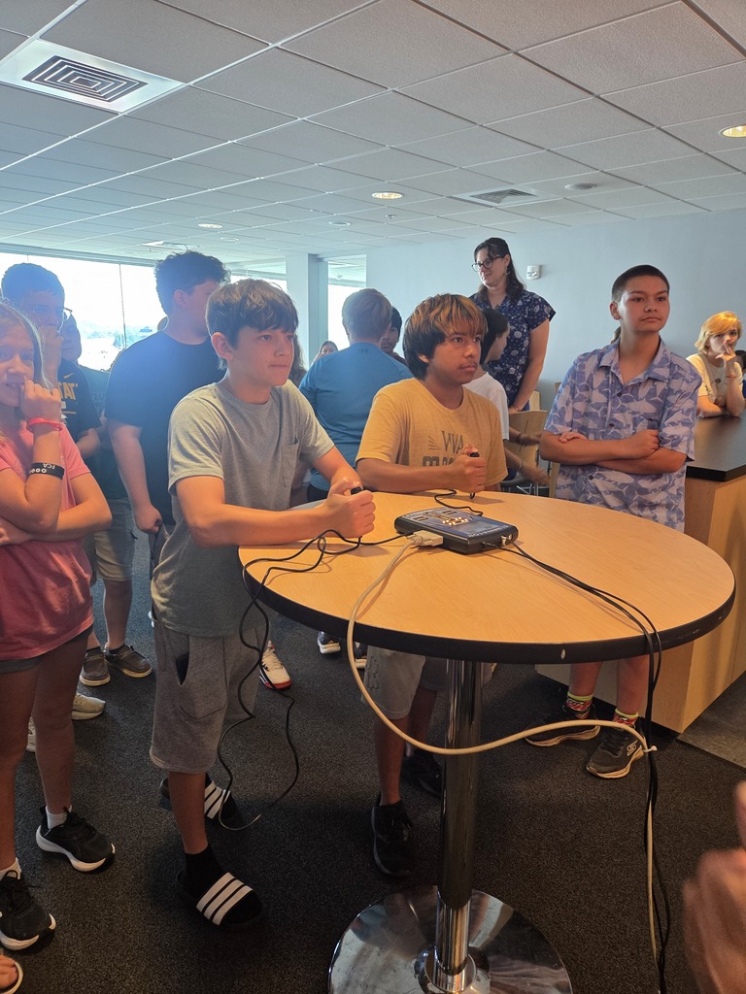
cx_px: 373
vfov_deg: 73.9
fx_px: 661
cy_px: 497
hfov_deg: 58.9
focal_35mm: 23
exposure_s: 1/120
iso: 200
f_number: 1.8
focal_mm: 5.4
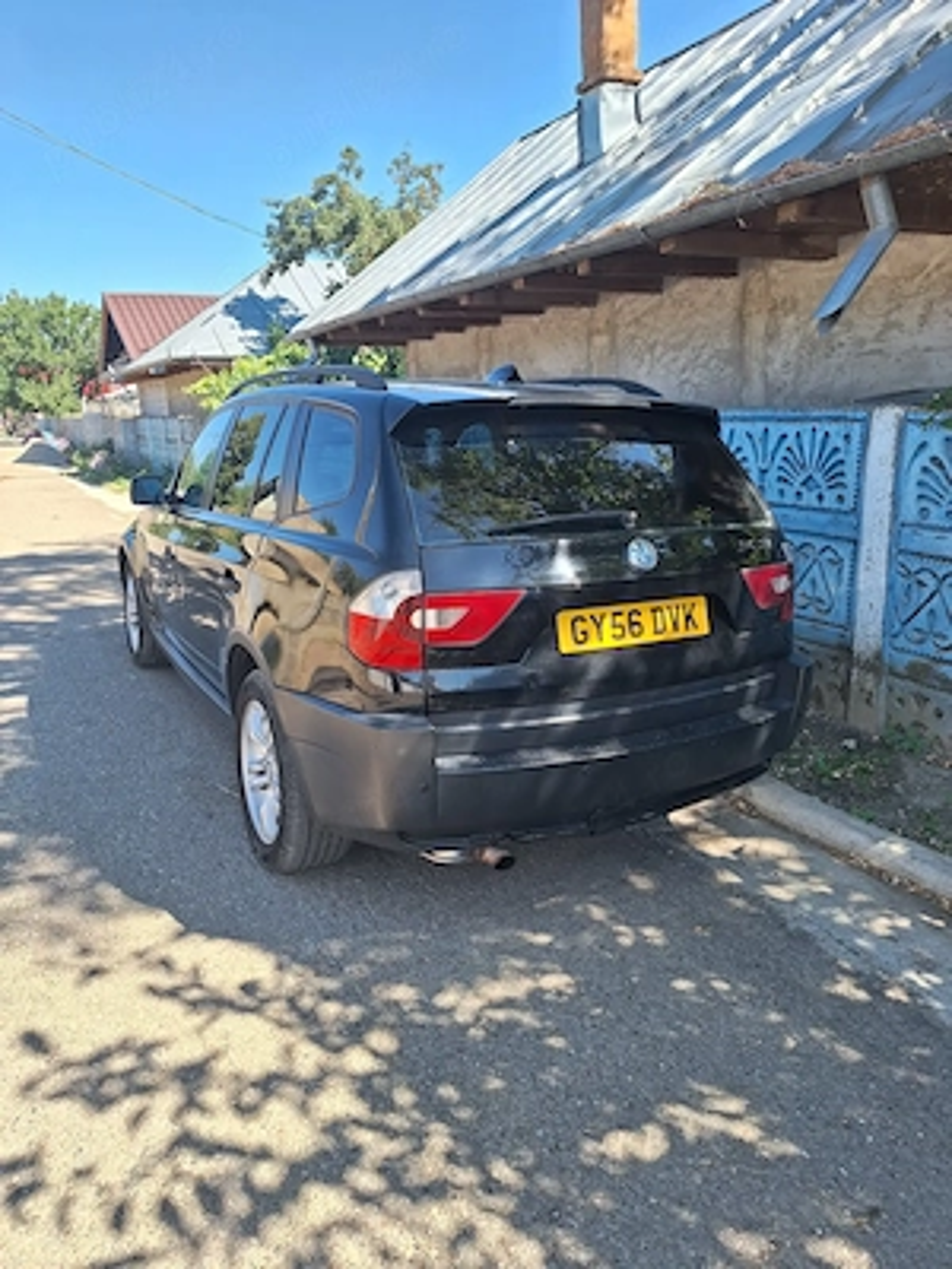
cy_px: 634
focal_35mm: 23
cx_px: 476
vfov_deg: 73.9
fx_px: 843
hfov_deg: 58.9
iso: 40
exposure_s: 1/839
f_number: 1.8
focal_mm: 5.54
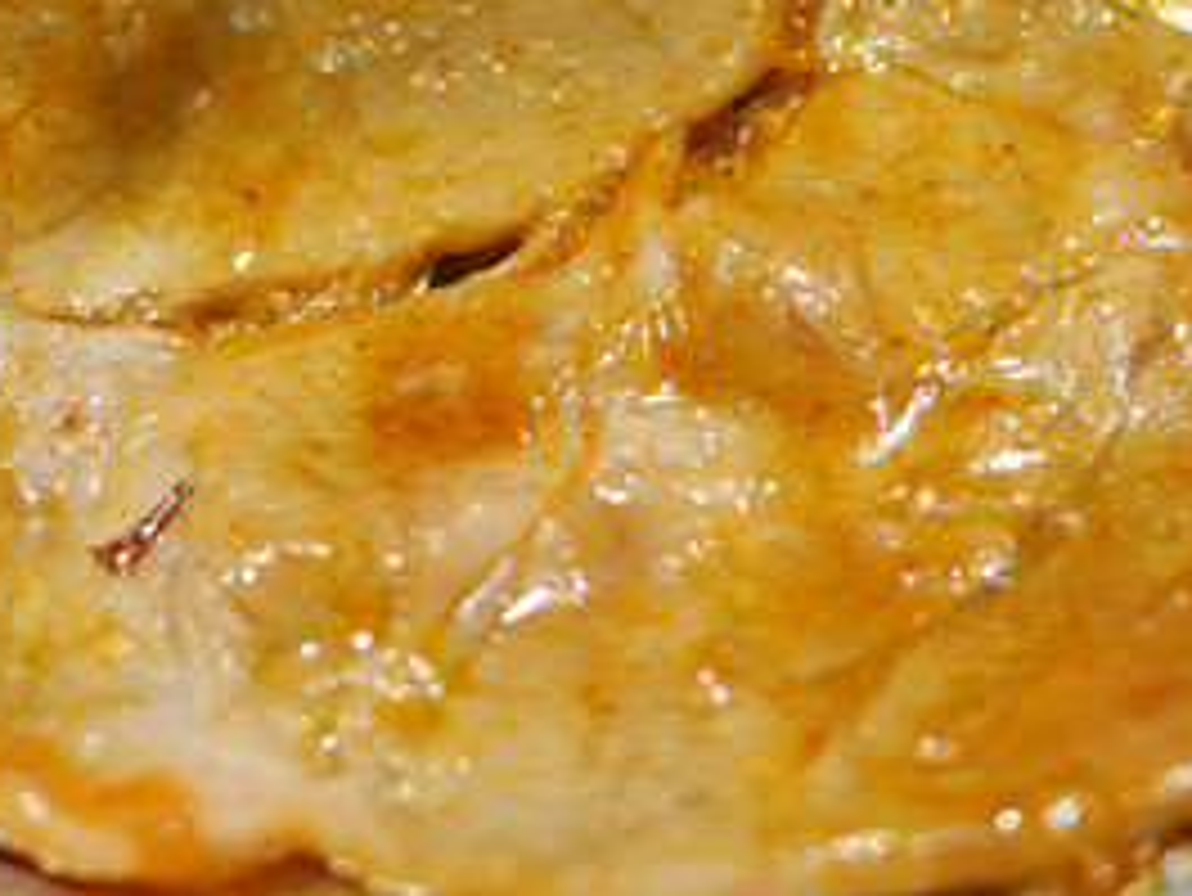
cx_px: 958
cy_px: 187
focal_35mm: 102
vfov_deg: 14.4
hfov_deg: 19.1
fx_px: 3514
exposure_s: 1/160
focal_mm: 15
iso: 200
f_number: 2
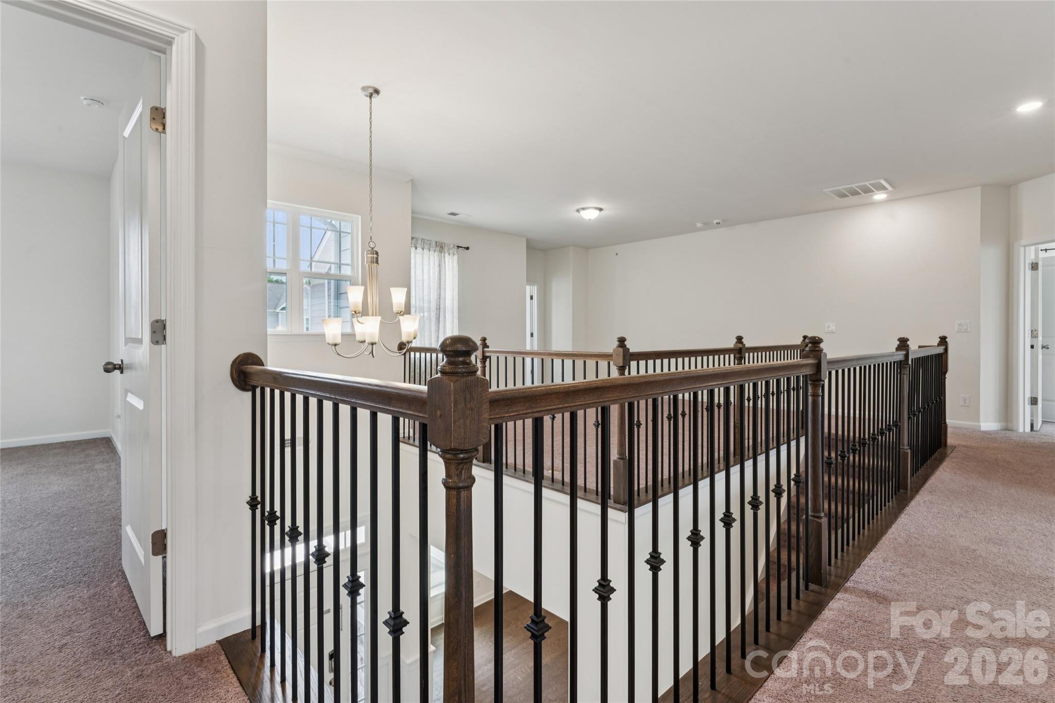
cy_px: 352
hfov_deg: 95.0
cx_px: 528
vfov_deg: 72.0
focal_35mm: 16
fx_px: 483
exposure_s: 1/2.5
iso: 100
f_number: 13
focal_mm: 16.5
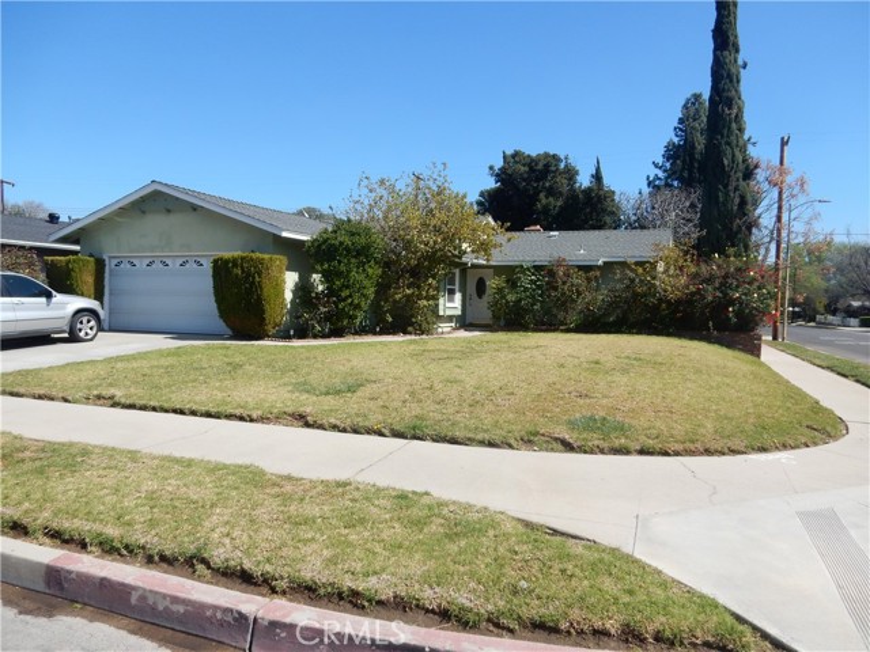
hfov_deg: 69.4
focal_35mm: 25
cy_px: 326
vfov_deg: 54.9
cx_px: 435
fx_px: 628
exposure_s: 1/1000
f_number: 4.2
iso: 125
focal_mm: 4.5
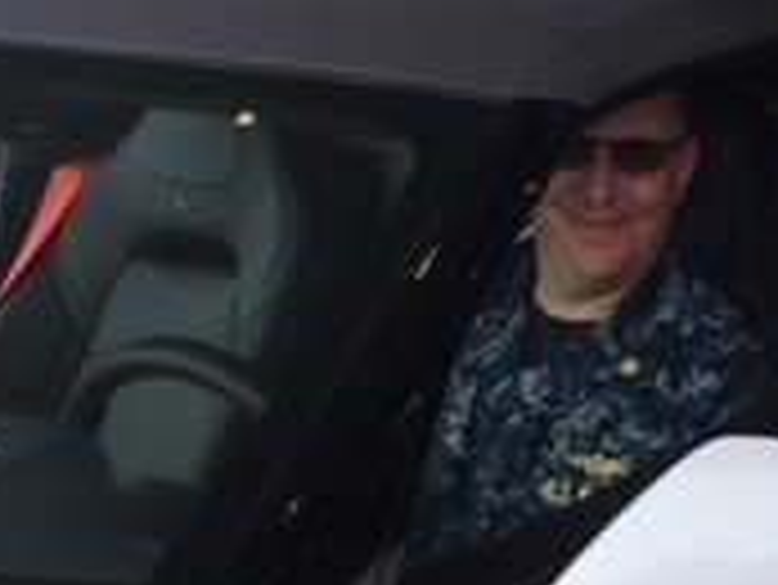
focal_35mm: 107
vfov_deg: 13.5
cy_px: -117
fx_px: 2407
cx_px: 693
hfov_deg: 18.1
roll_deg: -2.5
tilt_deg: -5.6
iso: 25
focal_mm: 4.15
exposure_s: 1/630
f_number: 2.2
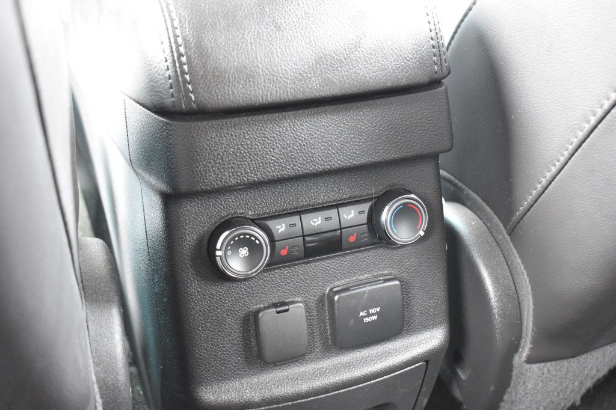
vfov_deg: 30.8
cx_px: 308
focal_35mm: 44
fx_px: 744
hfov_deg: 45.0
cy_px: 205
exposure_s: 1/13
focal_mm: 29
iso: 3200
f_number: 4.2
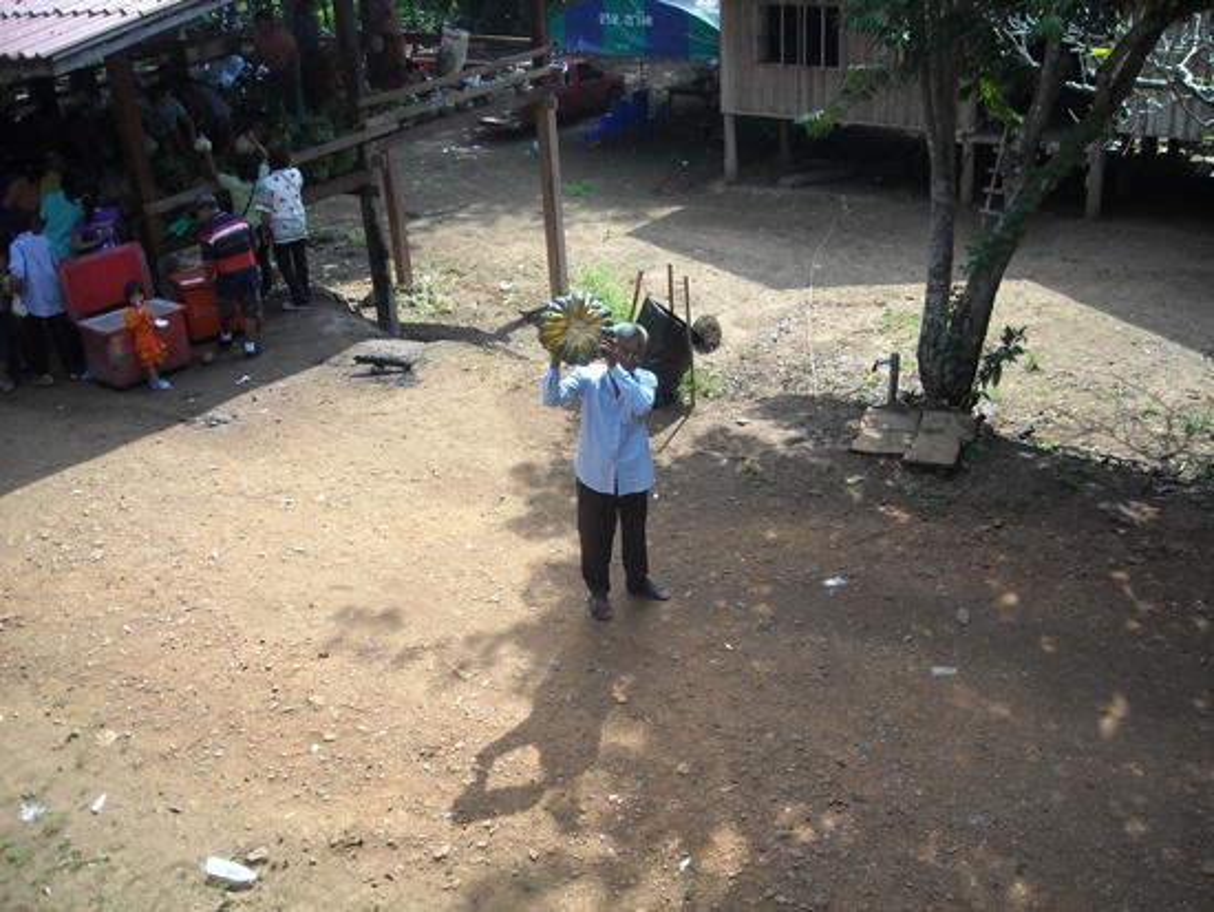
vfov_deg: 40.7
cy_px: 456
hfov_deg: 52.6
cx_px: 607
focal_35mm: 35
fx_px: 1228
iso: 64
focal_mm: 5.7
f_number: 2.8
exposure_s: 1/296
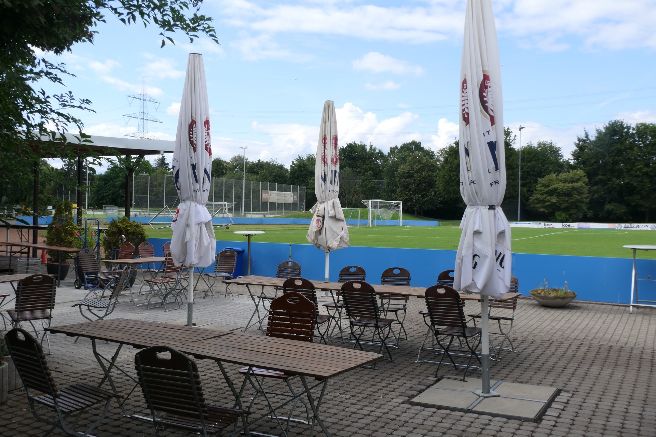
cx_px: 328
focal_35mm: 35
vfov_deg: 37.9
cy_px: 218
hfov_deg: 54.4
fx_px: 638
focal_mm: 12.7
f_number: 9
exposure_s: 1/125
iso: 125
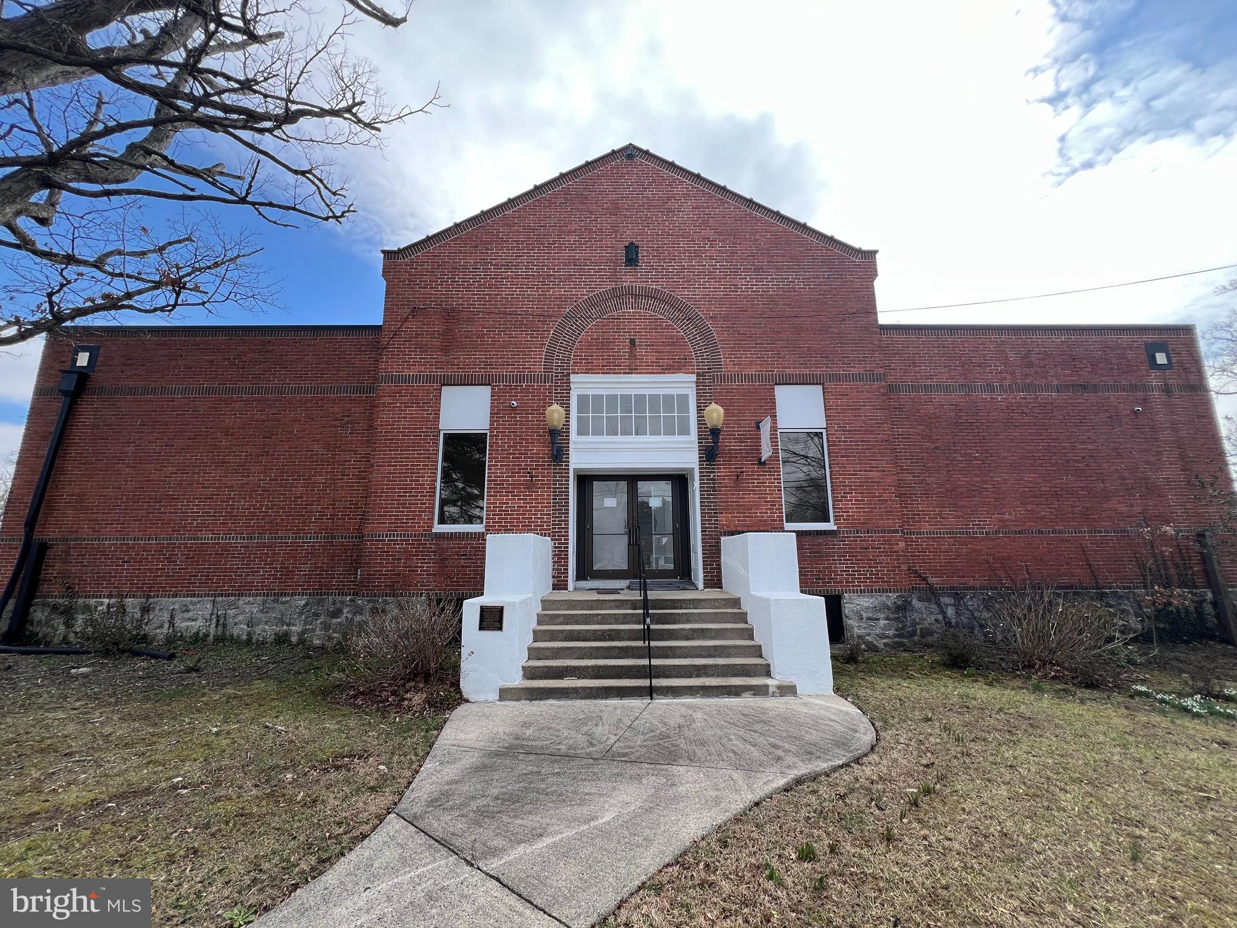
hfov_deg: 106.2
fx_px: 465
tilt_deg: +11.0
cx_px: 618
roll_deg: +0.2
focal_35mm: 13
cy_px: 464
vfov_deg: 89.9
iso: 32
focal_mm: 1.57
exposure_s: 1/506
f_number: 1.8
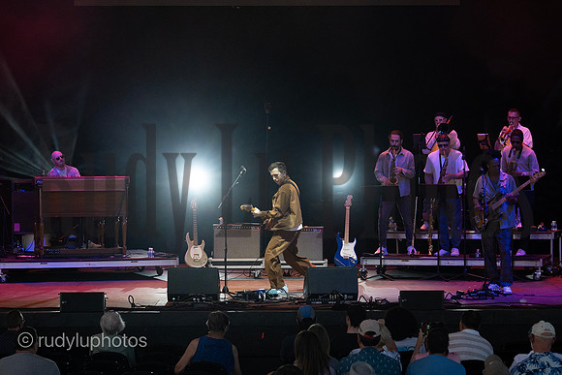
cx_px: 281
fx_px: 1921
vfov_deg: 11.2
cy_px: 188
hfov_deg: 16.6
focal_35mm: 123
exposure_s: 1/500
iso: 2500
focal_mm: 82
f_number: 5.6
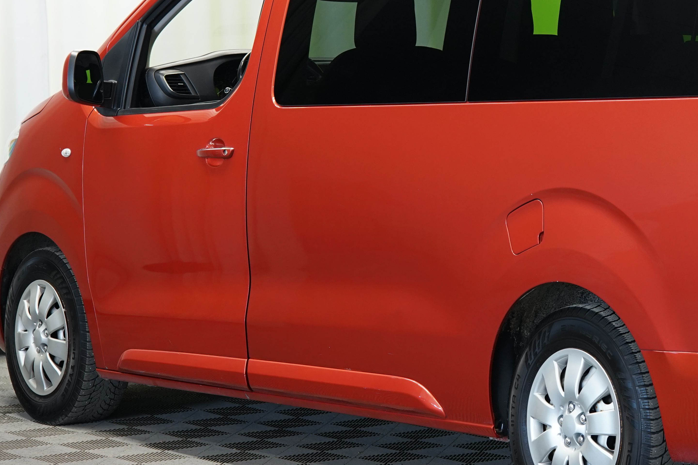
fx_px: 2656
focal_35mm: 137
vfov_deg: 10.0
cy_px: 170
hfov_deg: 14.8
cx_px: 632
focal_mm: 66
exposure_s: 1/15
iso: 500
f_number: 5
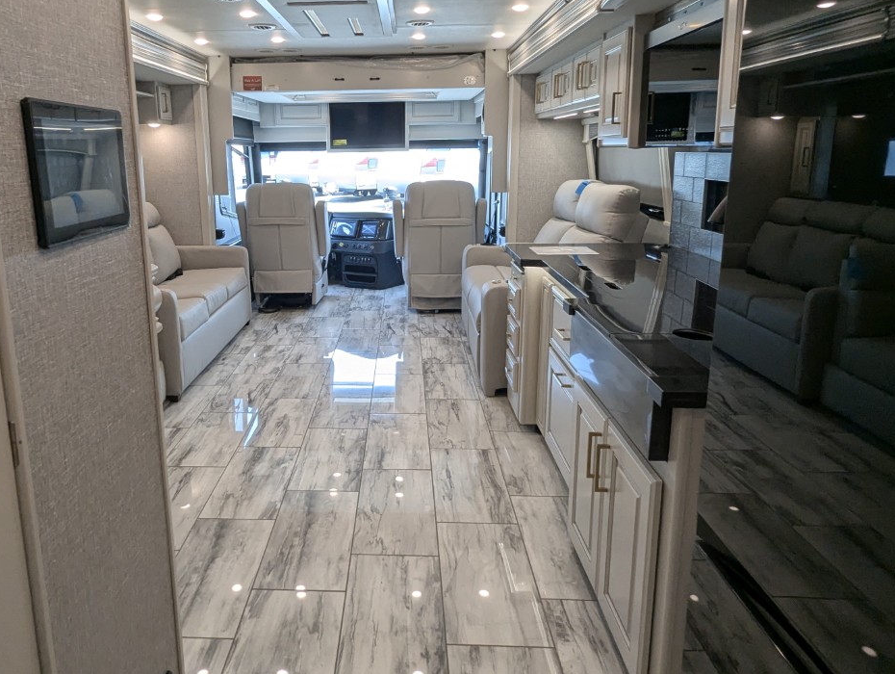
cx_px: 368
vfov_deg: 56.6
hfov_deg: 70.9
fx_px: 621
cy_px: 279
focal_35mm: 24
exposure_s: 1/143
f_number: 2.2
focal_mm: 2.35
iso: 152
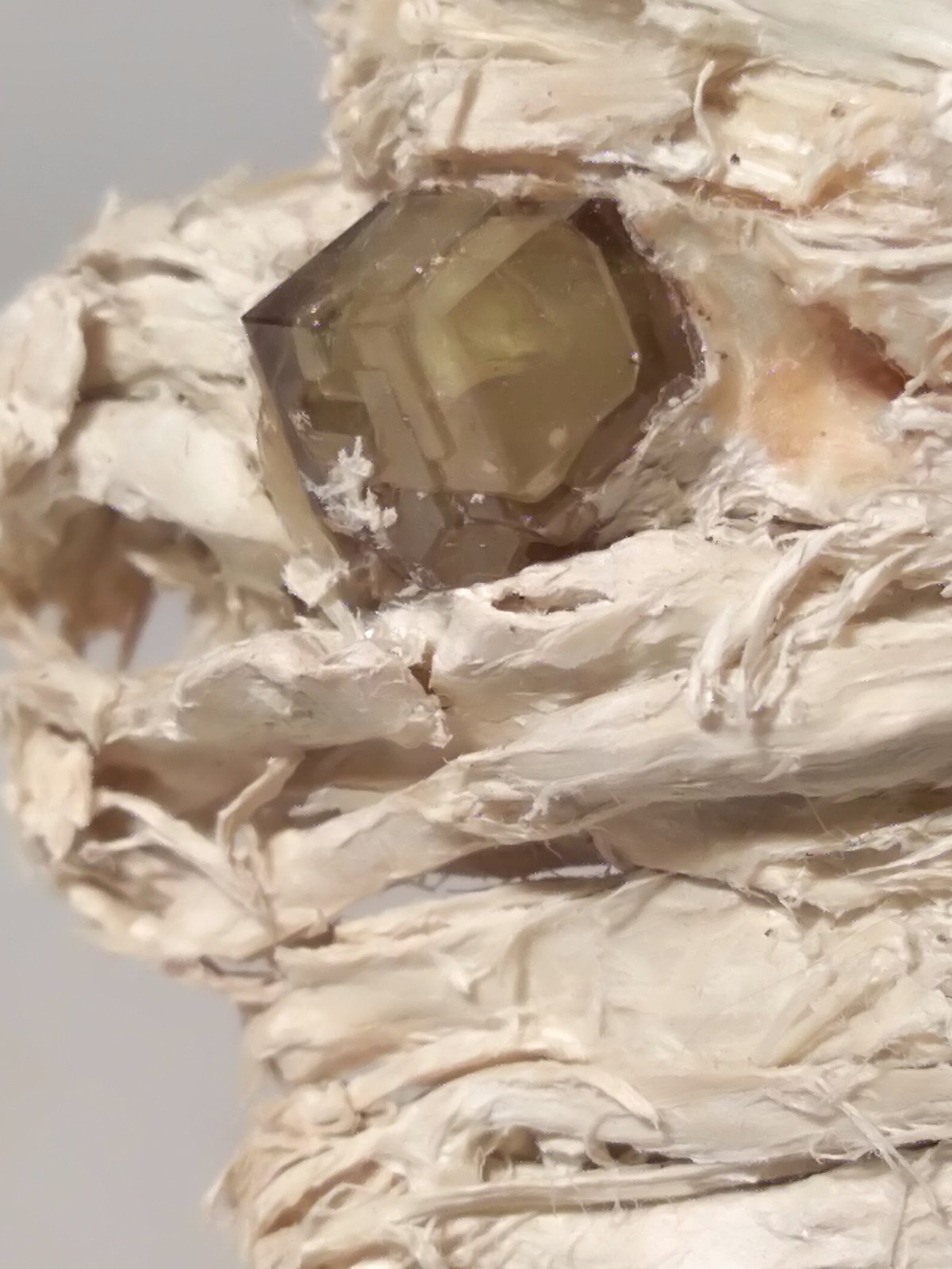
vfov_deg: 67.3
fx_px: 953
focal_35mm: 26
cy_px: 634
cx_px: 476
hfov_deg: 53.1
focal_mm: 3.54
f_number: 2
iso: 100
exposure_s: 1/121
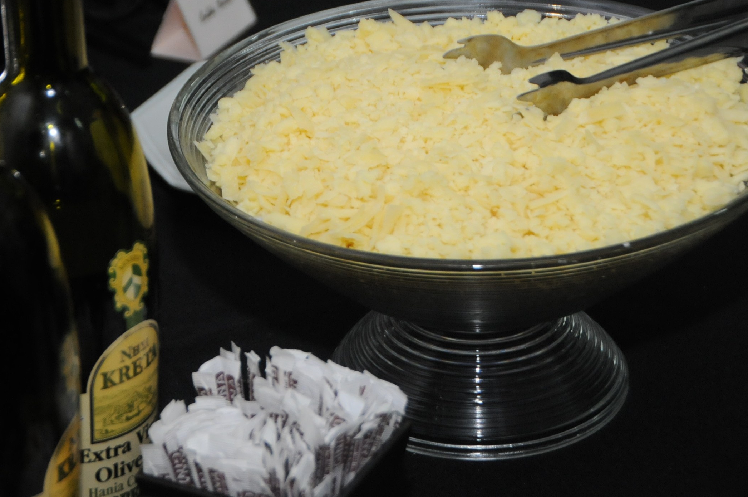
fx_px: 2967
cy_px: 200
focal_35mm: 143
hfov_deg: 14.4
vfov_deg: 9.6
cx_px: 270
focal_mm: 62
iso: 1250
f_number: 4.8
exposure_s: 1/160
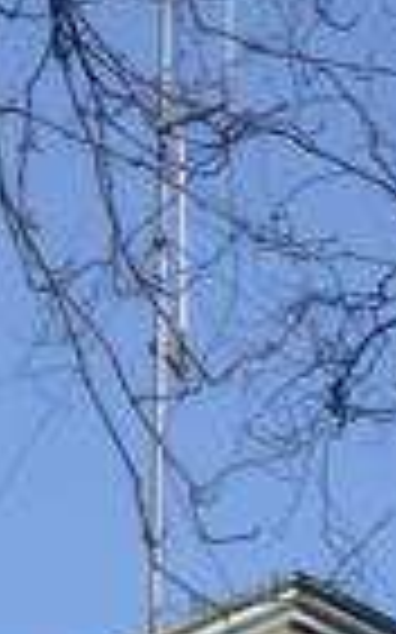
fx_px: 11910
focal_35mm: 689
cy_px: 1169
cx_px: 241
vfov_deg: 3.0
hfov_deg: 1.9
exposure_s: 1/364
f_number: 7.3
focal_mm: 32
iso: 100
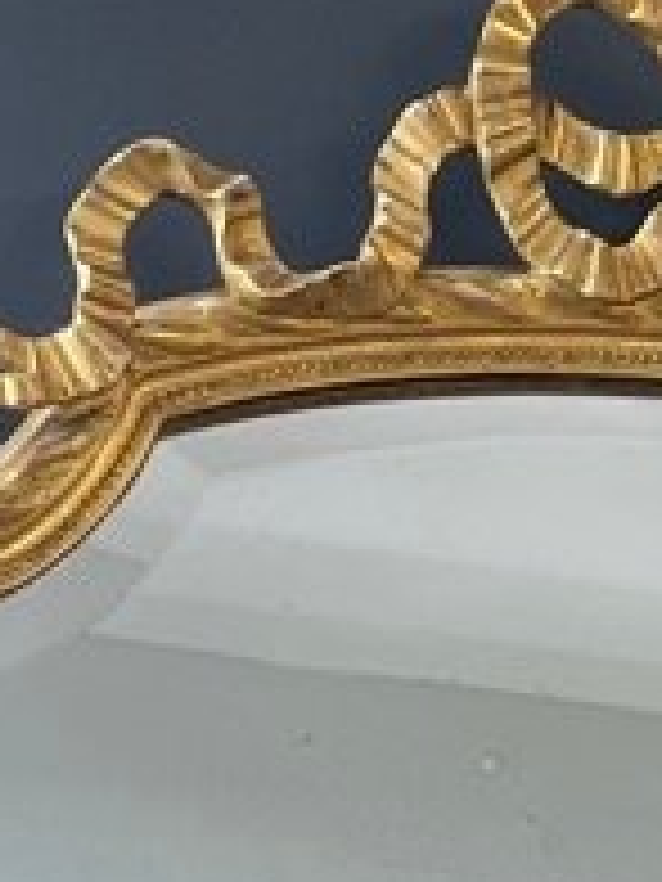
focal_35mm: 136
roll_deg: +1.9
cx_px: 851
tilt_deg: +0.7
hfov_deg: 10.7
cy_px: 1917
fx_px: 3468
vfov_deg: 12.3
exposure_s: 1/121
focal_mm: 5.1
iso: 80
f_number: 1.6
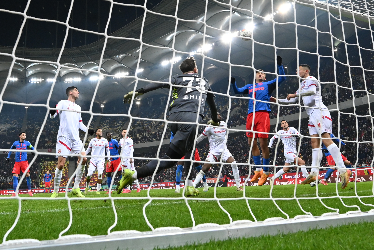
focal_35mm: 17
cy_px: 125
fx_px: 177
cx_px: 187
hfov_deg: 93.3
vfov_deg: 70.5
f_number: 5.6
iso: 5000
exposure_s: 1/1000
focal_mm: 17
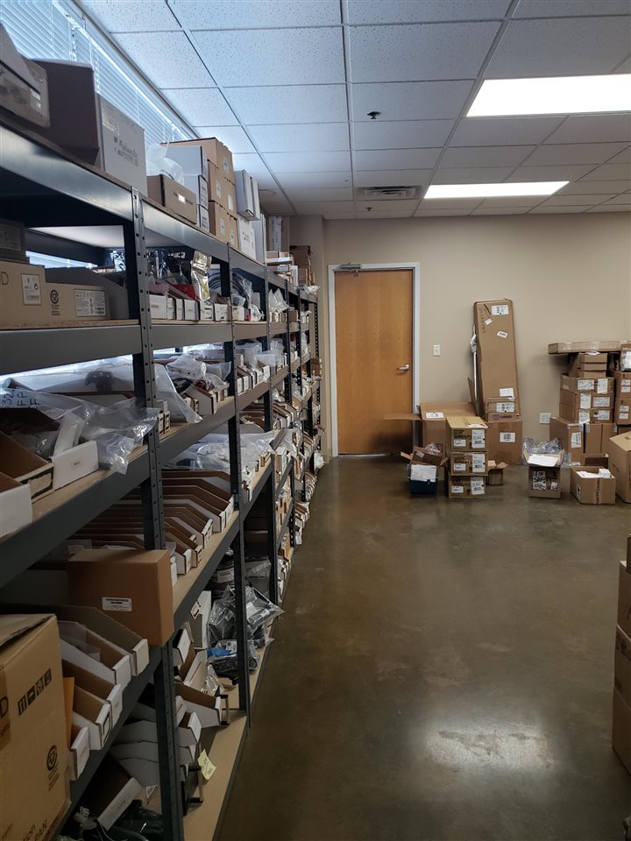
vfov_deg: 67.3
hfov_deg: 53.1
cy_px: 420
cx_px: 316
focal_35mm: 26
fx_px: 632
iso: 64
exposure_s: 1/60
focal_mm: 4.3
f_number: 1.5
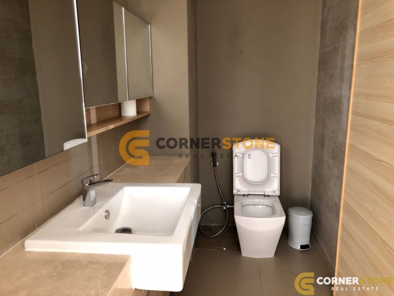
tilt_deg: -11.2
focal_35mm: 28
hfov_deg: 63.4
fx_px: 319
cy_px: 148
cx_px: 197
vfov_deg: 49.7
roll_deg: +1.3
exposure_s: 1/11
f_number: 1.8
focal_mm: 4
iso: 100
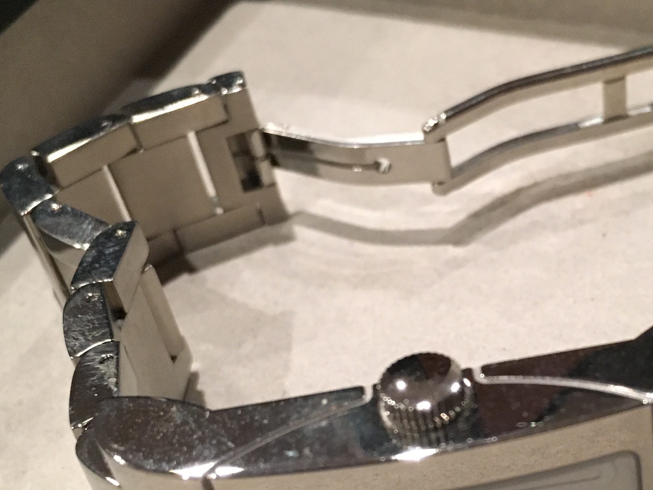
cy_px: 371
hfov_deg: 30.0
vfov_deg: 22.7
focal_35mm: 64
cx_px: 456
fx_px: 1207
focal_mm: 4.15
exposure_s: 1/30
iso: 200
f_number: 2.2
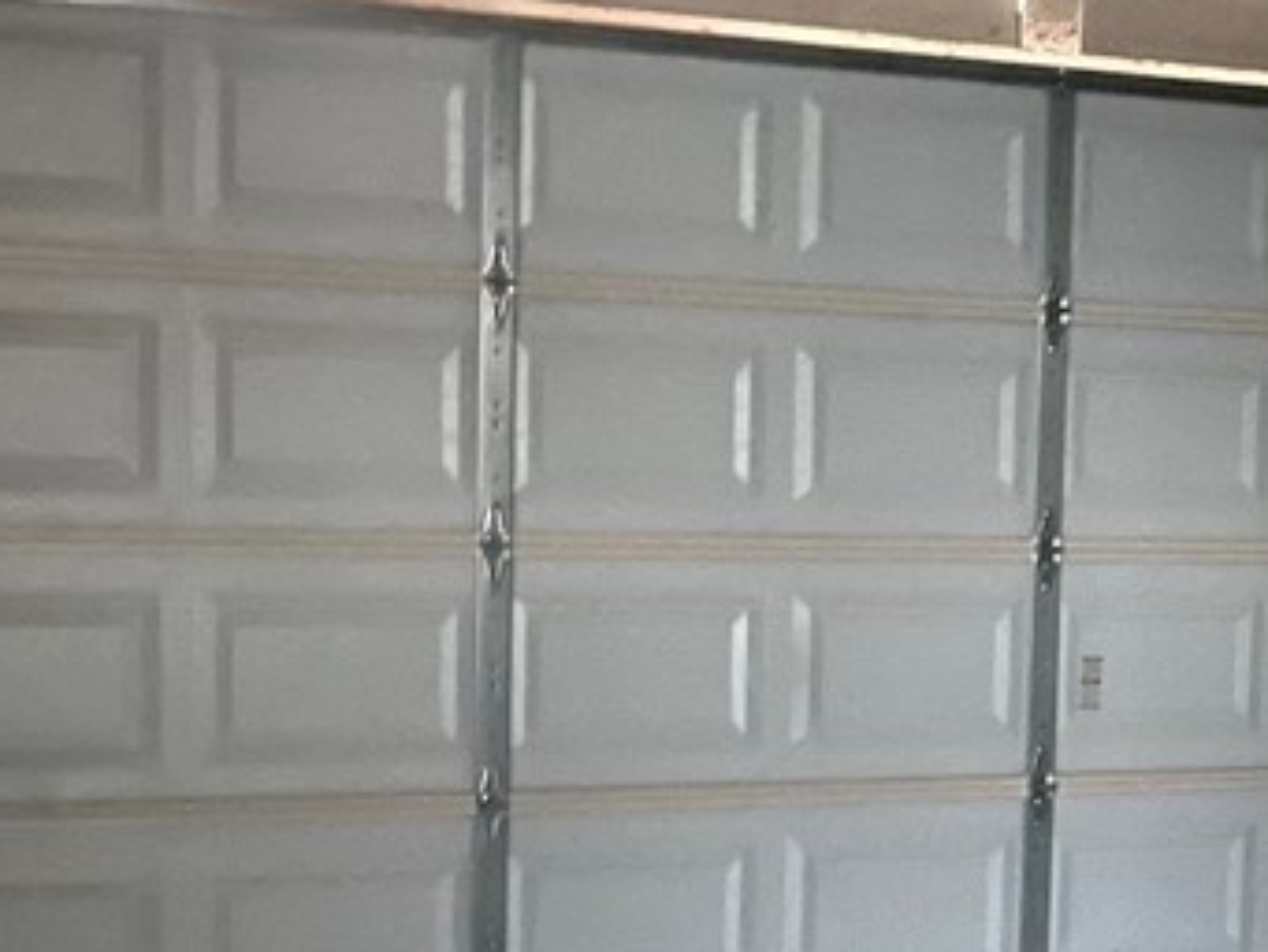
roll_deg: -3.4
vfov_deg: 18.9
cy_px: 602
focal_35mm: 78
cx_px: 1316
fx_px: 2858
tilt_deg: -4.2
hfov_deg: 23.8
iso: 1600
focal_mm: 5.1
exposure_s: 1/5
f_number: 1.6
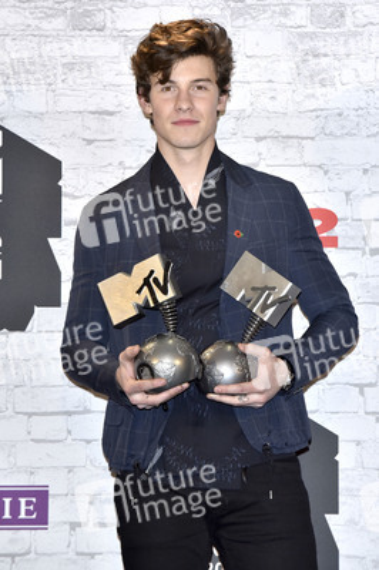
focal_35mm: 185
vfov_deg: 11.1
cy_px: 285
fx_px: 2926
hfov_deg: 7.4
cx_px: 190
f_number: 6.3
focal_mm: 185
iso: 2000
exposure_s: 1/250
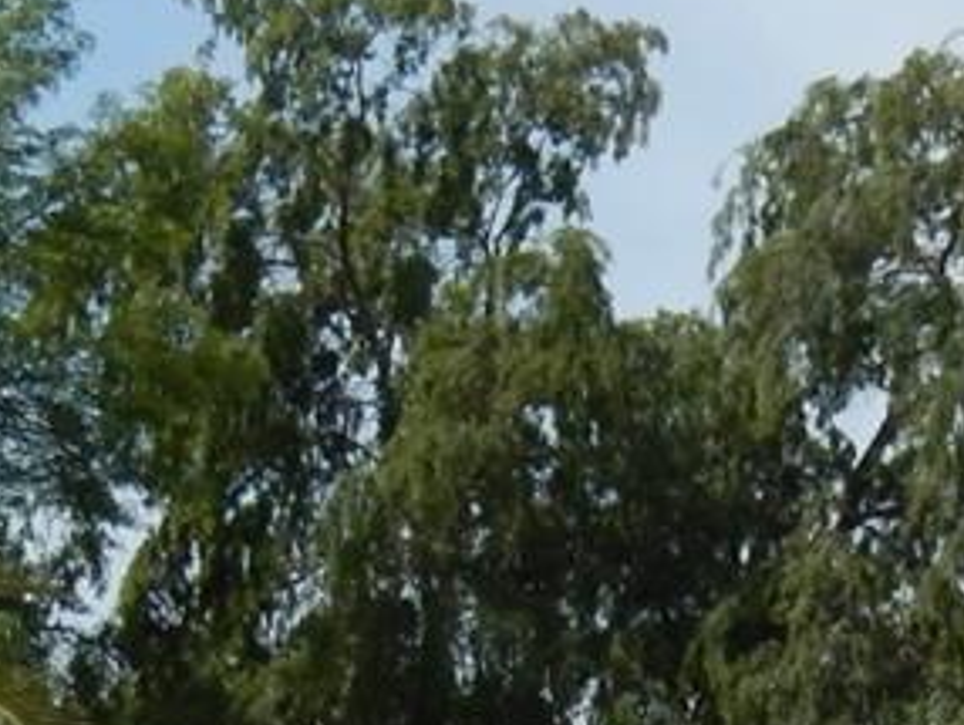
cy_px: 1477
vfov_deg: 10.4
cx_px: 721
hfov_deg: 15.0
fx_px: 3651
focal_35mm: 131
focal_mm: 4.5
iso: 125
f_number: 6.8
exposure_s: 1/400
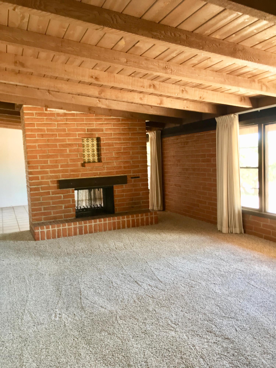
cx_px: 138
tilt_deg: -5.4
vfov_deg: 61.7
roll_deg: +2.8
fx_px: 308
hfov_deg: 48.2
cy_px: 184
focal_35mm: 29
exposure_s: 1/30
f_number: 2.2
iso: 100
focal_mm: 4.15
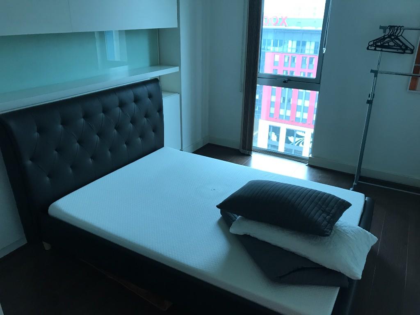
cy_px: 158
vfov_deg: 49.7
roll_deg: +1.2
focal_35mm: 28
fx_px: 340
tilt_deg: -23.5
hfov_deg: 63.4
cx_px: 210
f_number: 1.8
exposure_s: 1/25
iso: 40
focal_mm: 3.99
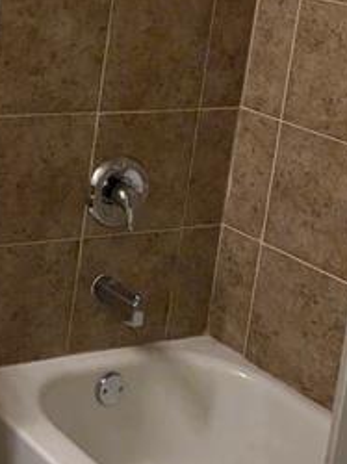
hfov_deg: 16.7
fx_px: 1071
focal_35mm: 80
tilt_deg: -9.2
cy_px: 9
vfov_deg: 23.5
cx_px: -176
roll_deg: -5.0
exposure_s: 1/60
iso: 160
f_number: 1.6
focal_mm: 5.96
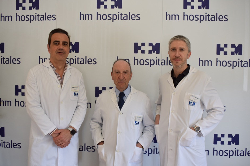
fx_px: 243
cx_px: 124
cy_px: 85
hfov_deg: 54.5
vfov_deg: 37.8
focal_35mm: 35
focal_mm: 22
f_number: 5
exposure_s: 1/100
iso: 400
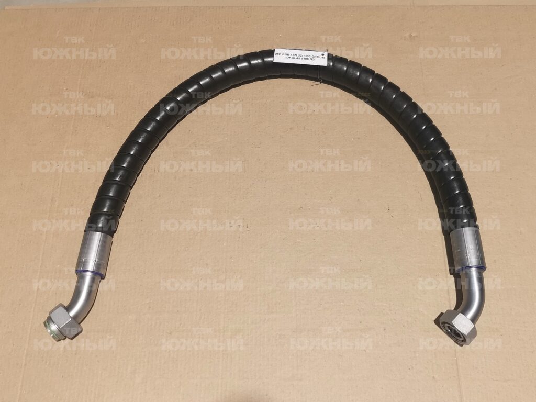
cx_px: 268
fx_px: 403
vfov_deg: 53.1
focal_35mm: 26
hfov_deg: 67.3
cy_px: 201
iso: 320
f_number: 1.4
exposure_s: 1/100
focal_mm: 4.66
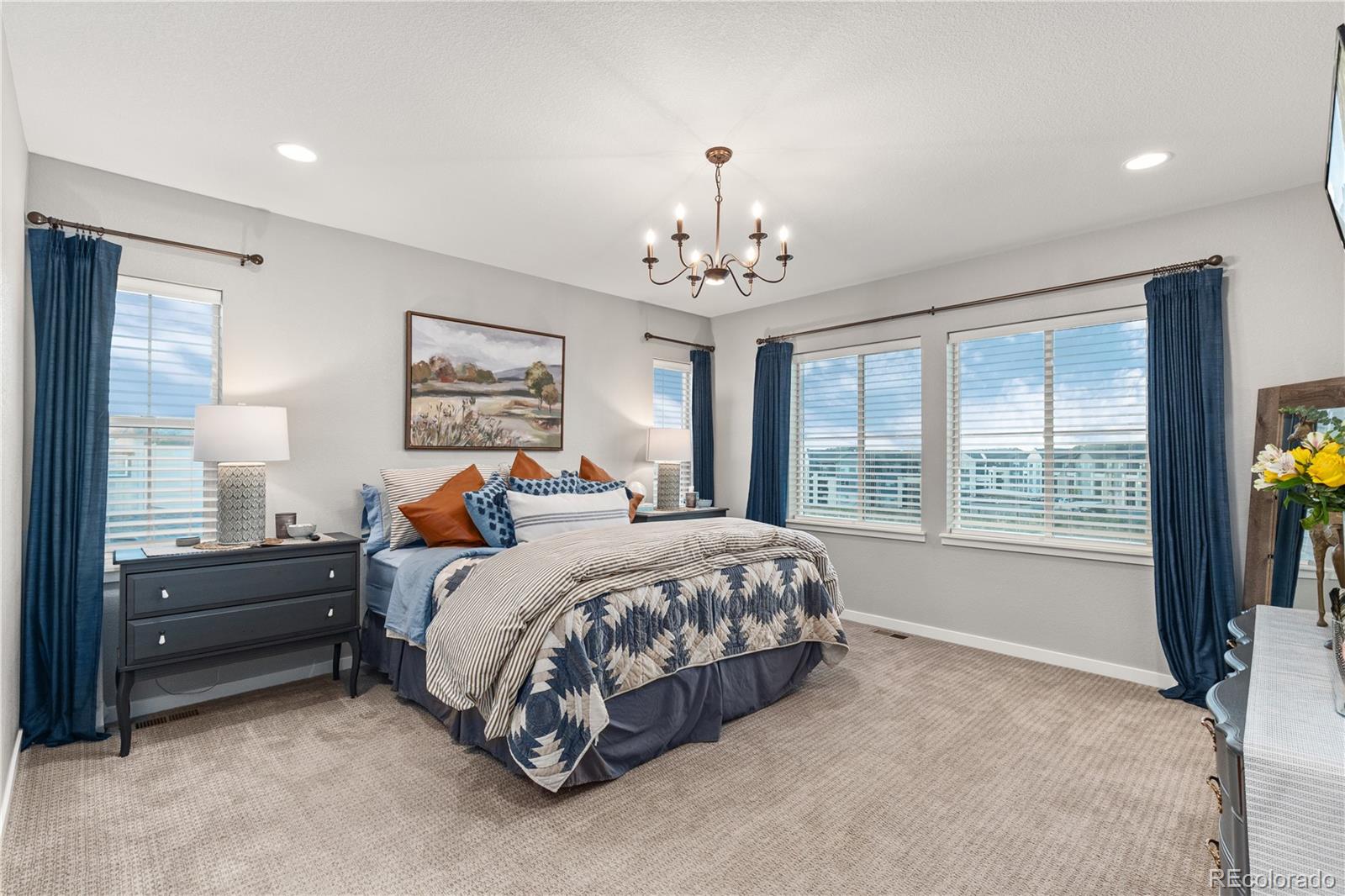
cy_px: 448
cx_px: 672
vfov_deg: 73.7
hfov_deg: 96.7
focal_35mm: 16
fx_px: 598
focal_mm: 16
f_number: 8
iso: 800
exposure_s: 1/8
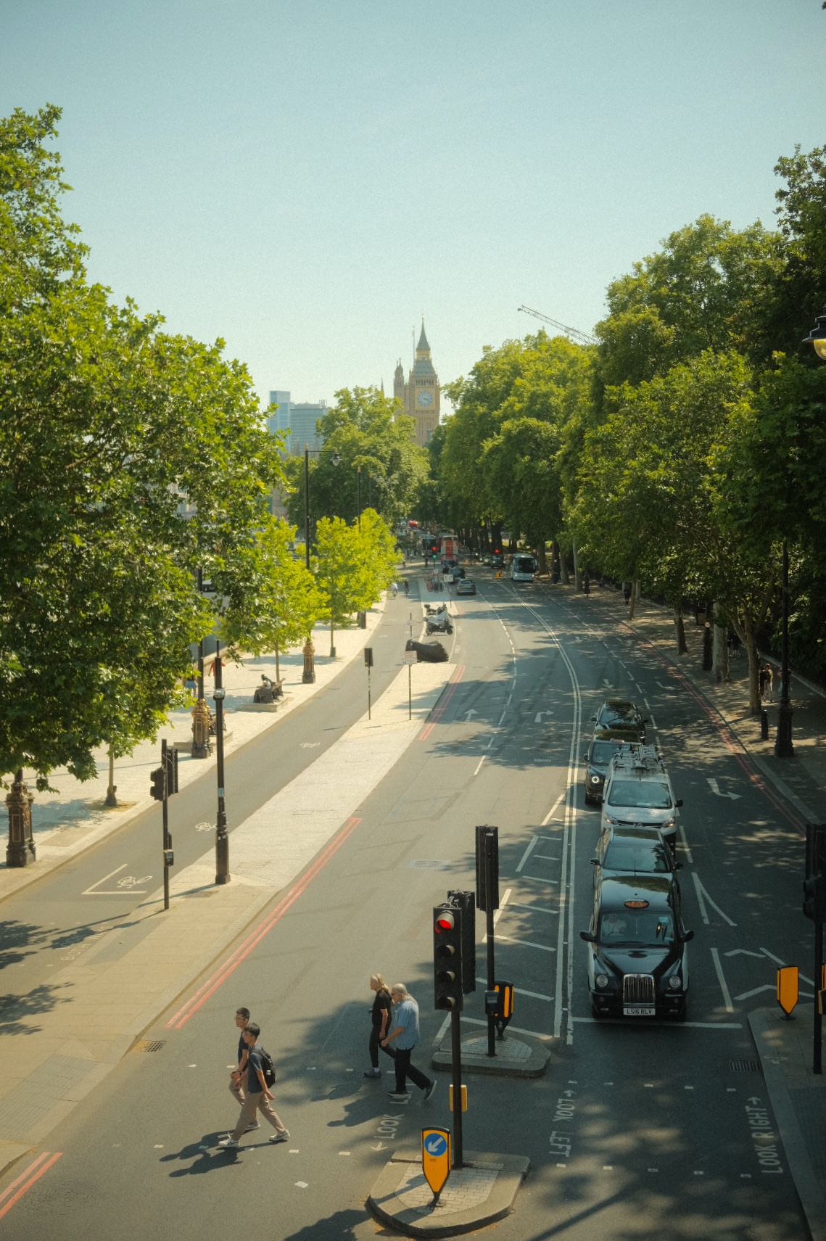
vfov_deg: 47.4
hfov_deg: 32.6
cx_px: 413
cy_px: 620
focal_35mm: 41
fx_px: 1412
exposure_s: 1/4000
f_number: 2.8
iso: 640
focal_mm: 27
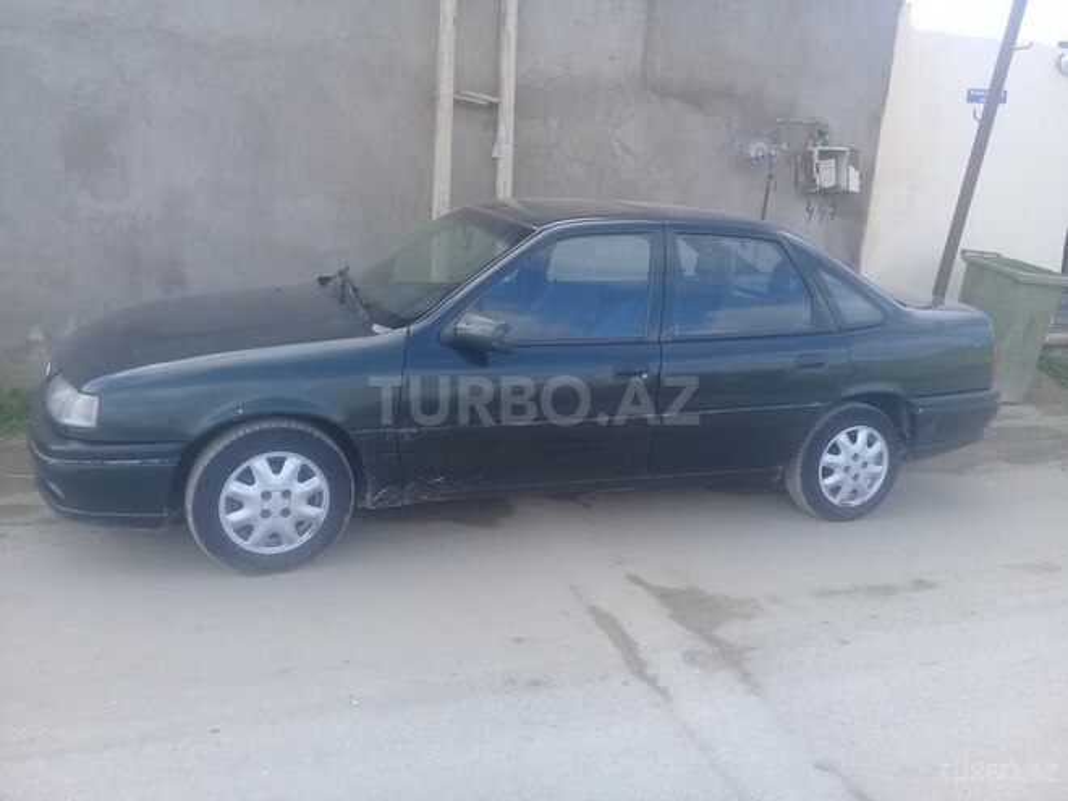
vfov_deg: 45.4
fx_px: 956
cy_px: 400
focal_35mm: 31
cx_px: 534
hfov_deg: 58.4
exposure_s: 1/262
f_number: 2.2
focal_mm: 3.3
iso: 50
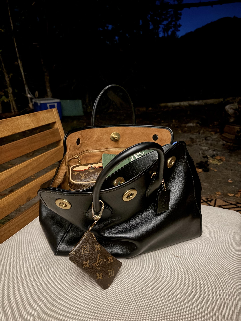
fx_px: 241
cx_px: 120
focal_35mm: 26
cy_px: 160
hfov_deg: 53.1
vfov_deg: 67.3
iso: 1600
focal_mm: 5.96
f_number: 1.6
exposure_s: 1/5
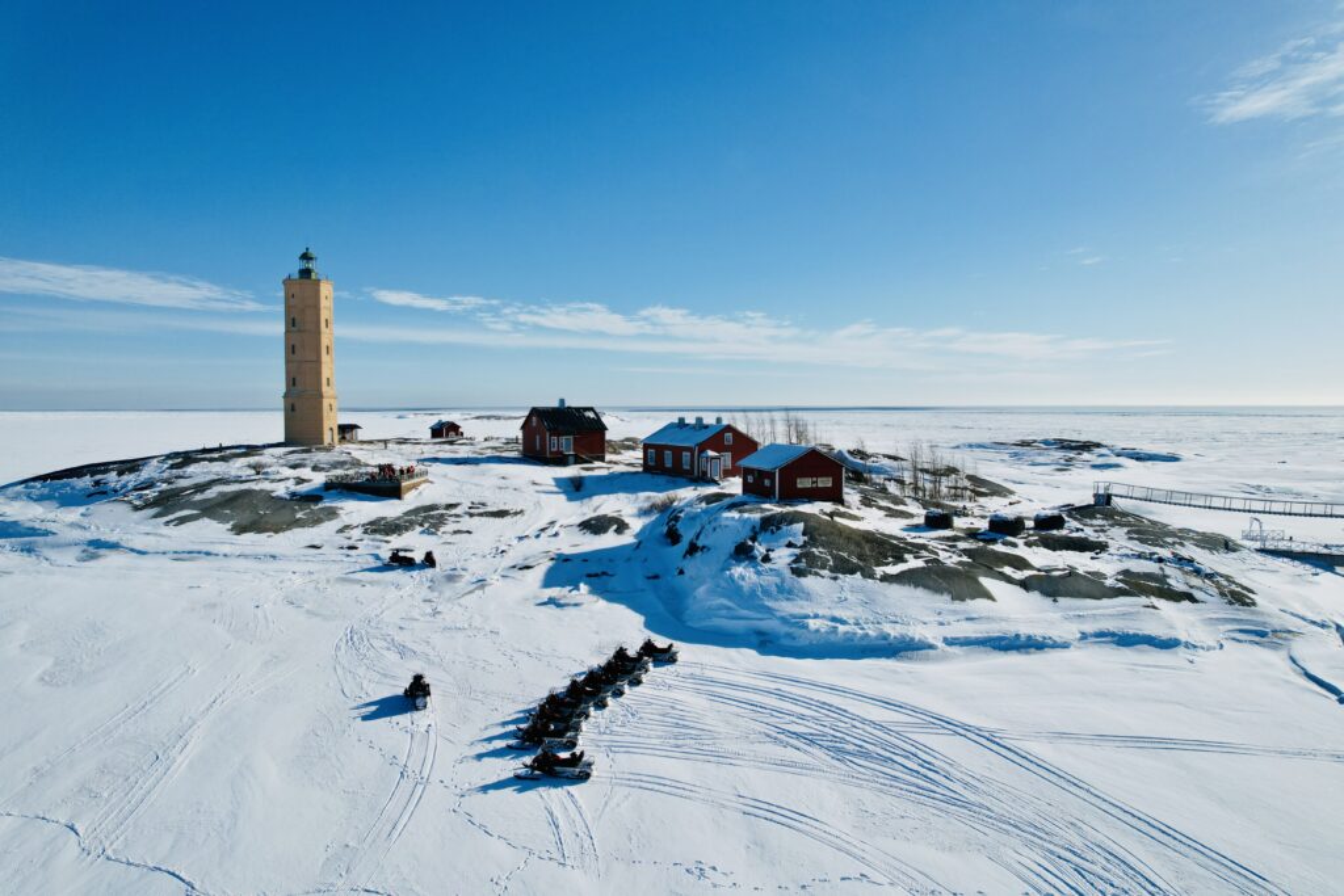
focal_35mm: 22
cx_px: 672
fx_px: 821
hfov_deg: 78.6
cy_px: 448
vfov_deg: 57.2
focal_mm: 8.38
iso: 100
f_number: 2.8
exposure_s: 1/4000
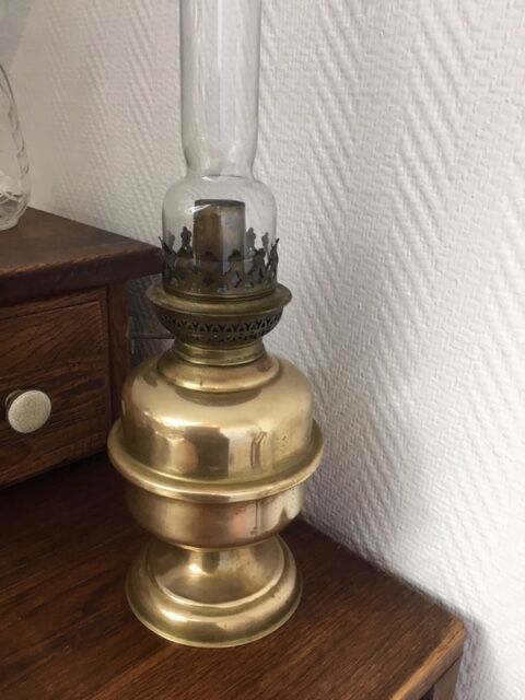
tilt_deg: -22.6
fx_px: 627
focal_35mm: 31
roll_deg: -1.4
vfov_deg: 58.4
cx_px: 262
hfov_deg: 45.4
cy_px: 350
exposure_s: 1/33
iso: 64
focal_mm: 3.3
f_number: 2.4
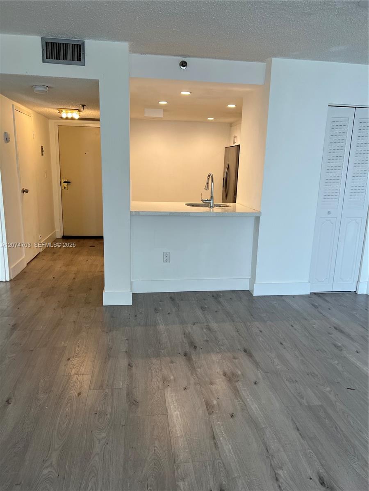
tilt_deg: -11.8
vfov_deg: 67.3
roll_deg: -1.9
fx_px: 370
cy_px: 246
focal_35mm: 26
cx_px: 184
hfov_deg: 53.1
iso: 80
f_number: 1.5
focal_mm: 5.7
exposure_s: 1/120
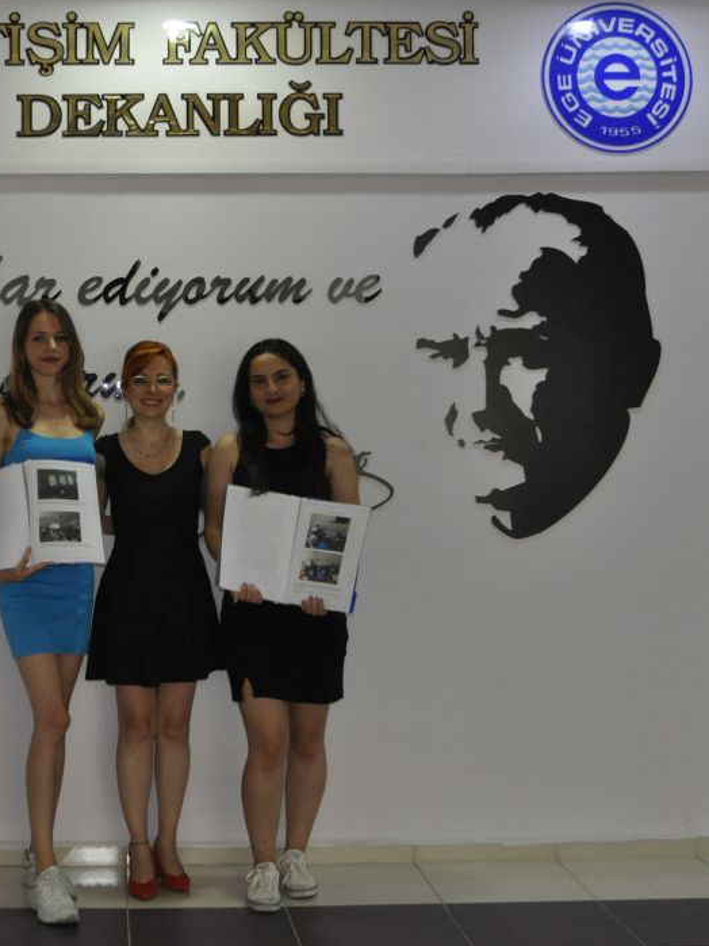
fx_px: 1448
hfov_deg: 26.9
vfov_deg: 36.2
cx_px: 129
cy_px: 467
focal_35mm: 53
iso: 1250
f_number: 4.5
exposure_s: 1/100
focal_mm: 24
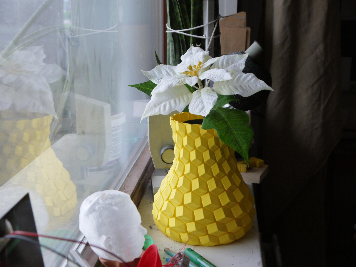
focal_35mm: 52
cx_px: 178
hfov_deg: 36.8
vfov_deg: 28.0
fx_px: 535
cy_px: 134
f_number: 4.7
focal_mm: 26
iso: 320
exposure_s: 1/60
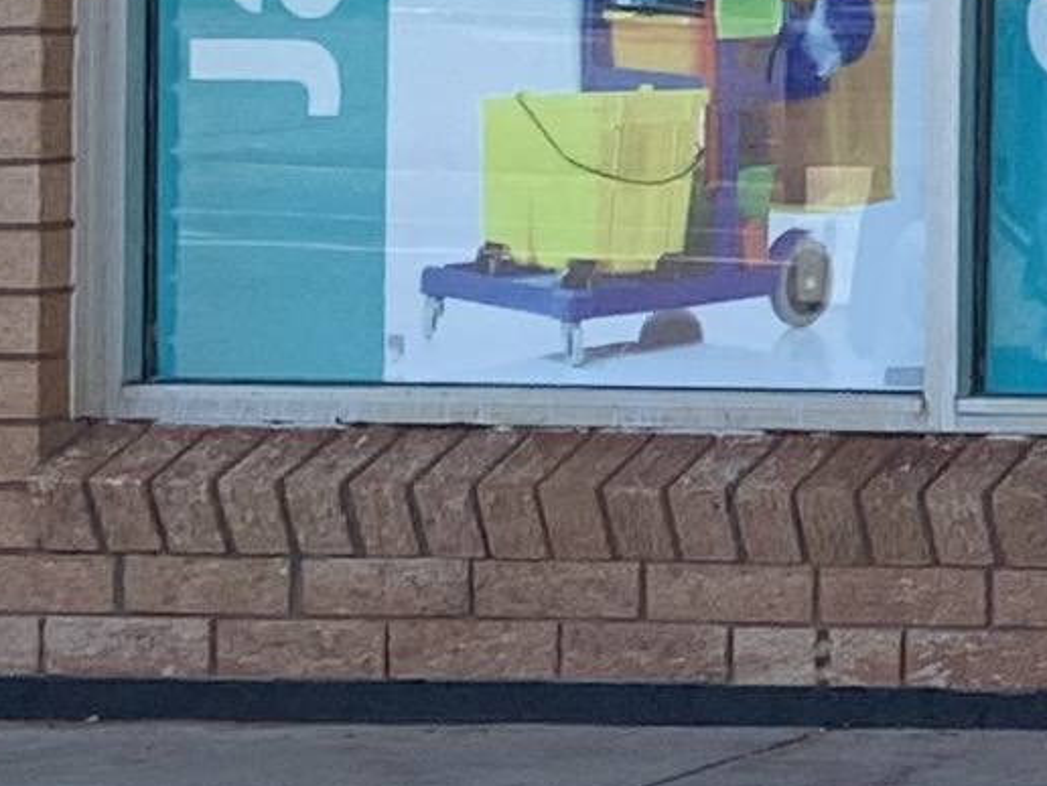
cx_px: 3855
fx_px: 6140
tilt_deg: +0.4
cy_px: -177
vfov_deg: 7.3
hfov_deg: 7.5
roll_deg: -0.8
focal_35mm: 203
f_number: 1.8
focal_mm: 4.25
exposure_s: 1/669
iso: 25
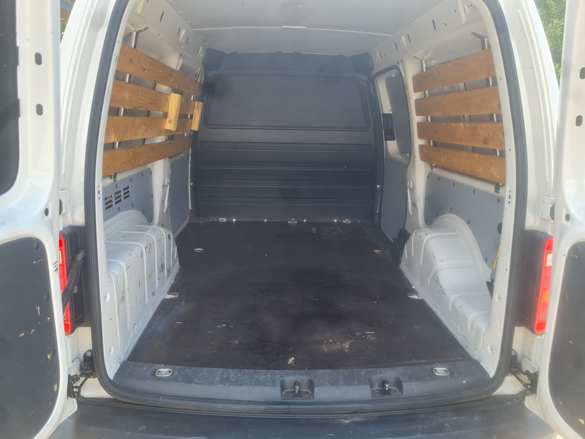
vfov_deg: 53.1
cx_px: 292
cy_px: 220
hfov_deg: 67.3
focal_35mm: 26
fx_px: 439
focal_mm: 5.4
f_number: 1.8
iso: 50
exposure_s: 1/283
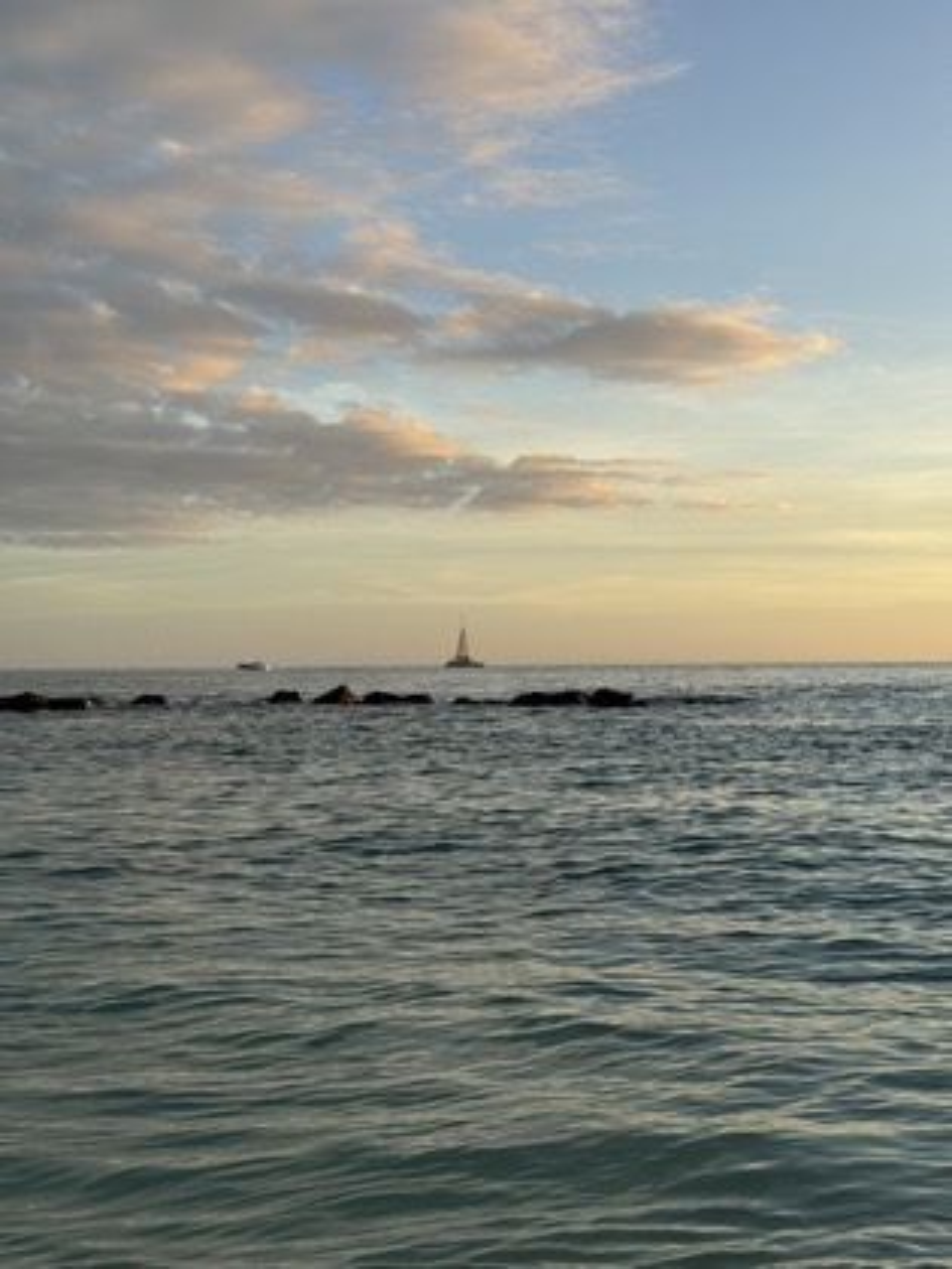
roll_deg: +0.2
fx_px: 1760
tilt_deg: +2.3
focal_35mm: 48
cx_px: 476
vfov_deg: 39.7
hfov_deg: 30.3
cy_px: 634
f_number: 1.78
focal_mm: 6.76
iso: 64
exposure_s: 1/1366
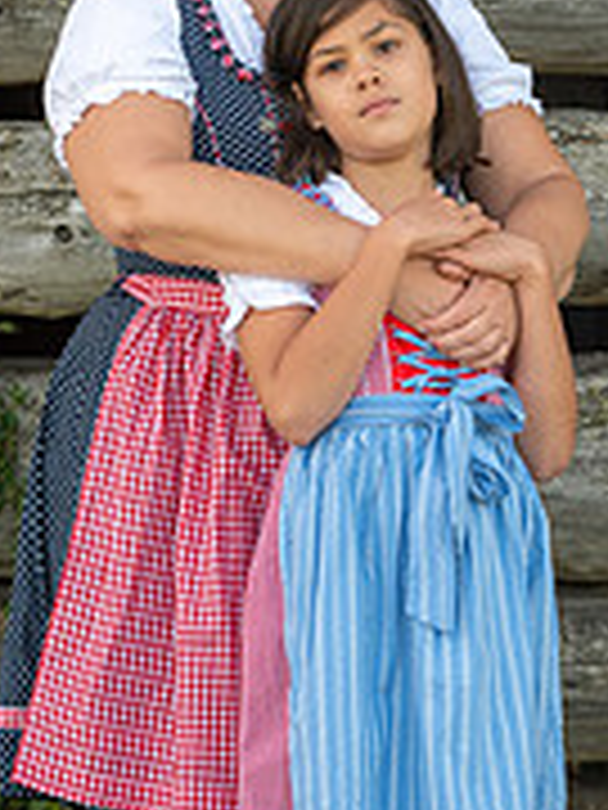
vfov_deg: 8.7
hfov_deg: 6.5
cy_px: 446
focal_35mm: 228
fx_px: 5339
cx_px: 318
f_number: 4
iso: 320
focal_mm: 95
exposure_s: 1/800
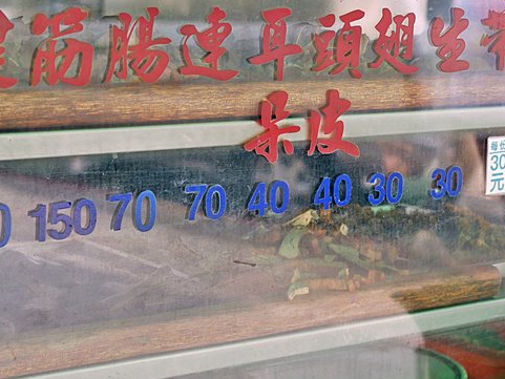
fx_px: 1518
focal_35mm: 104
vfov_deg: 14.2
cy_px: 90
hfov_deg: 18.9
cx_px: 238
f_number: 2.2
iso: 200
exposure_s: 1/500
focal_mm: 25
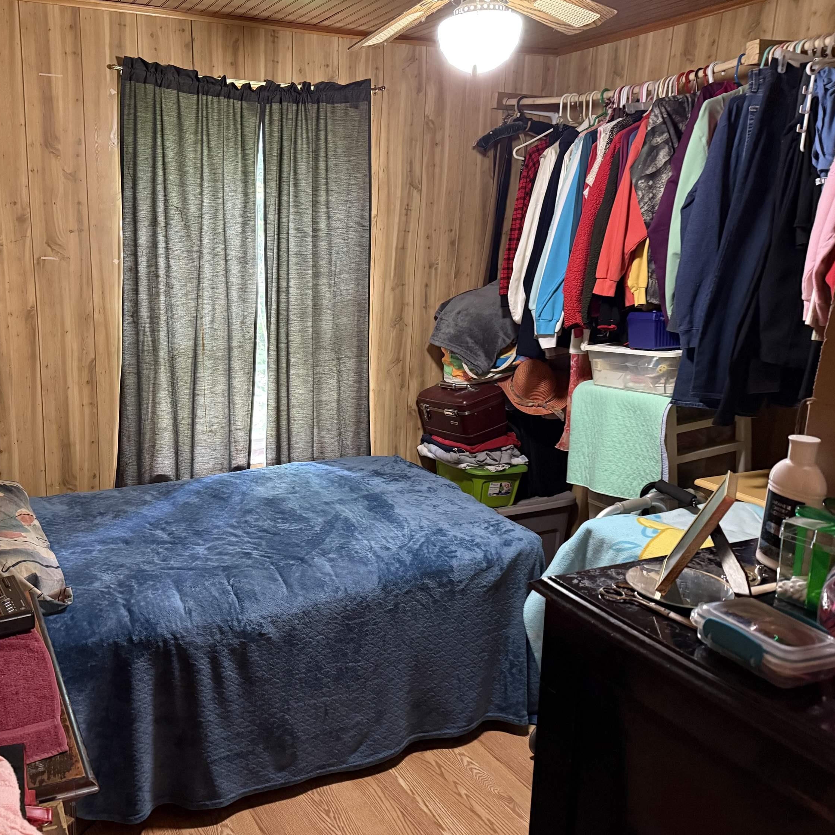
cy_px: 410
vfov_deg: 55.6
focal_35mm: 29
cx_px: 268
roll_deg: -0.2
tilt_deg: -12.2
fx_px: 791
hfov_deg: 54.3
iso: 1000
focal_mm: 6.76
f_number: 1.78
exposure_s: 1/40
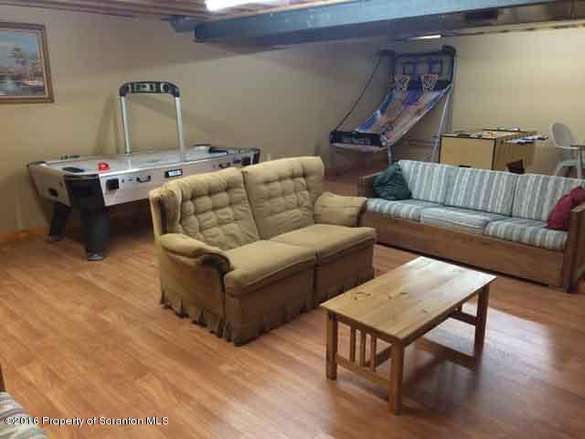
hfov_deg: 61.7
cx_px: 292
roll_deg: +1.4
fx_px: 490
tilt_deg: -15.0
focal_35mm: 29
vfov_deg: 48.2
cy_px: 220
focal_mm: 4.15
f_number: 2.2
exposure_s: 1/20
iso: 320
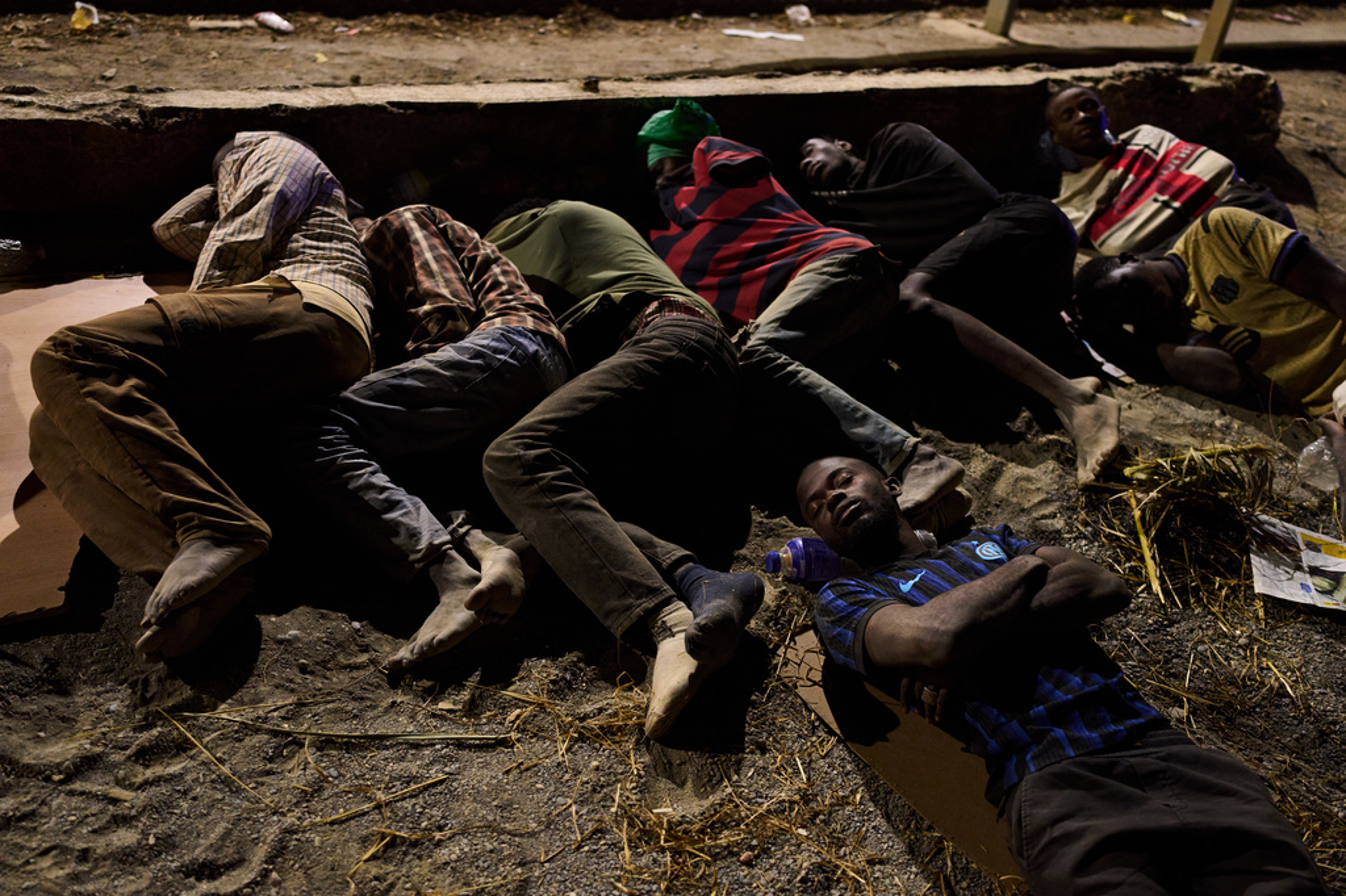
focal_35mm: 35
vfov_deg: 37.8
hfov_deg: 54.4
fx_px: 1308
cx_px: 673
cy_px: 448
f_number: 2
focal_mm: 35
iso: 2000
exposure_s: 1/50
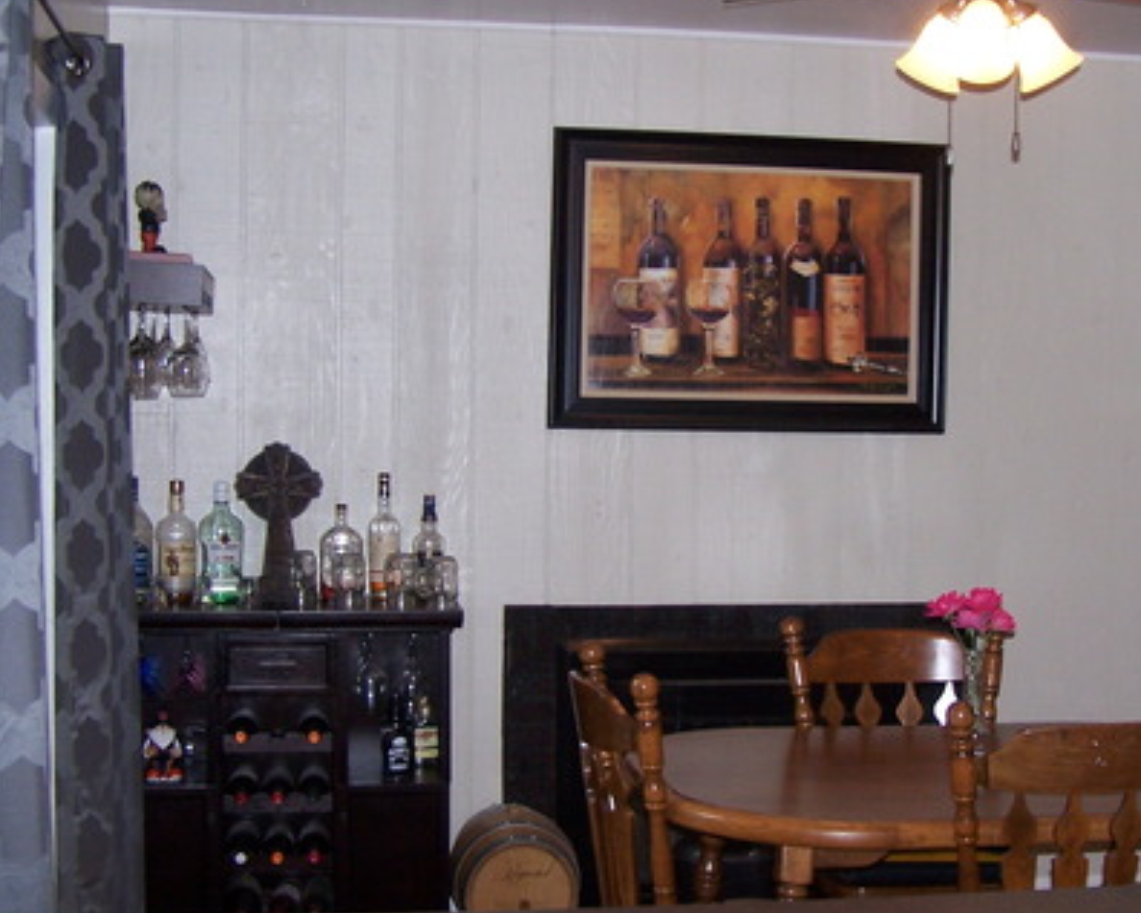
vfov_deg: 25.4
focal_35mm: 60
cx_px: 772
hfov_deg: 31.2
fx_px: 2027
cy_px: 420
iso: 140
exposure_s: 1/60
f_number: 2.8
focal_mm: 6.3
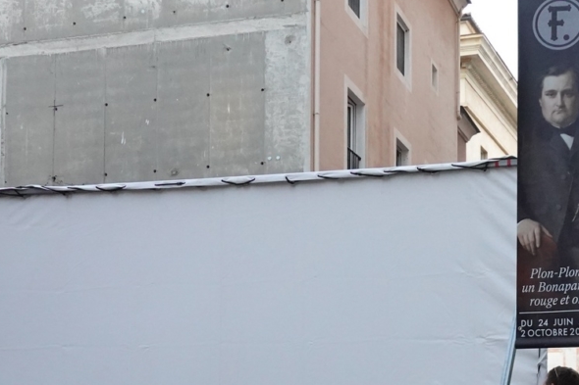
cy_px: 416
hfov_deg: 32.2
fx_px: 981
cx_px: 439
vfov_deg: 21.2
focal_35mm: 61
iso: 1250
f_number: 2.8
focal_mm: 9
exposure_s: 1/250
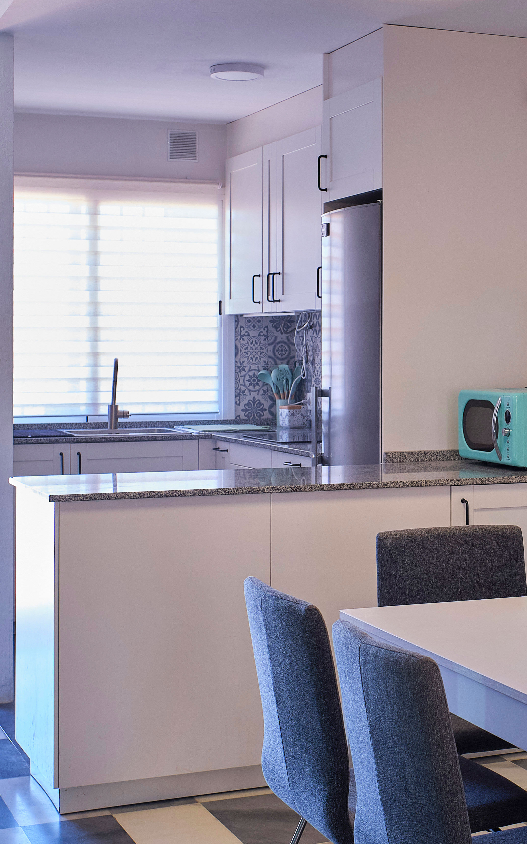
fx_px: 1448
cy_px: 445
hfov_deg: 20.2
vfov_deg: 32.5
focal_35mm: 63
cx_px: 487
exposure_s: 1/30
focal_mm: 23
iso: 800
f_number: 5.6
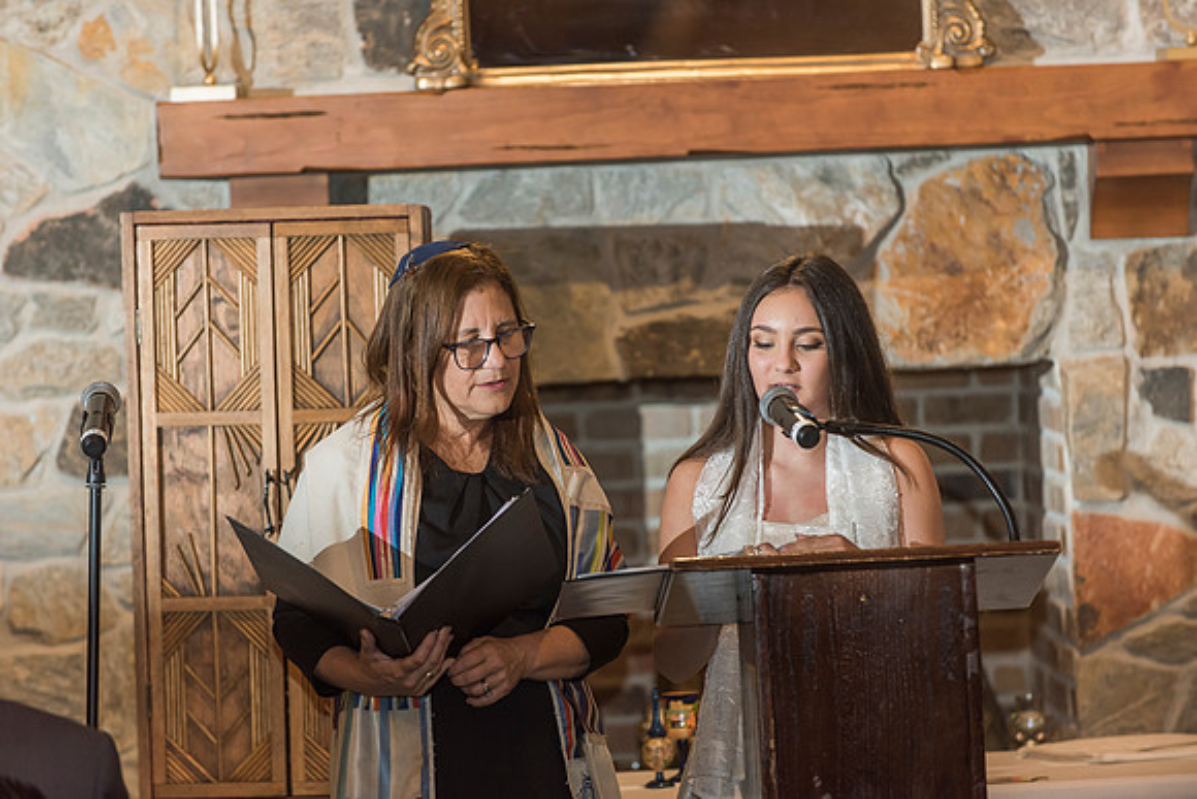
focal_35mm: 200
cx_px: 598
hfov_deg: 10.3
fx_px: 6651
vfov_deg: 6.9
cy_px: 400
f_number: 3.5
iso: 800
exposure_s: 1/125
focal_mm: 200
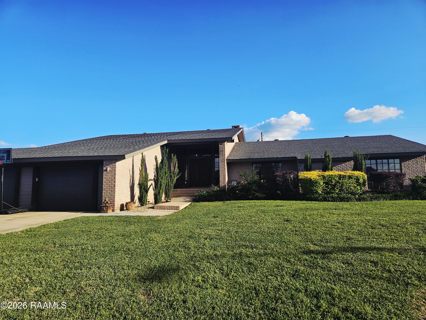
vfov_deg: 58.9
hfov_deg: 73.9
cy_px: 160
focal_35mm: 23
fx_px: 283
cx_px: 213
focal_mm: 5.4
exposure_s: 1/2000
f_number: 1.8
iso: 25
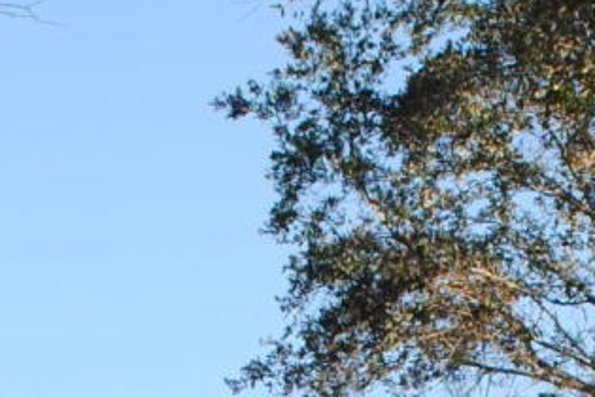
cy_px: 775
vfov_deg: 6.4
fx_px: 3471
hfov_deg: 9.8
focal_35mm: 210
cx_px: 497
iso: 100
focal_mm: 22
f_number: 7.1
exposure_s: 1/200
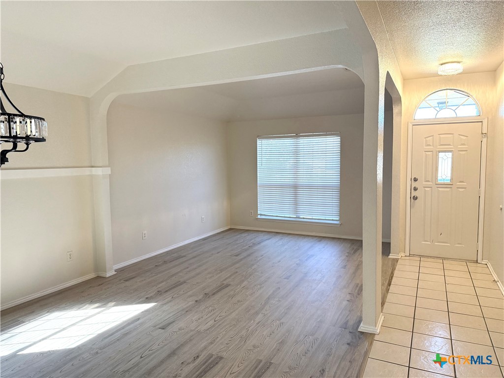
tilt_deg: -4.0
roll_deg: +0.9
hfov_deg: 71.6
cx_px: 252
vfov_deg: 56.8
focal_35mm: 24
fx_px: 349
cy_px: 189
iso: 200
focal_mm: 6.76
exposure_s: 1/120
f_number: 1.78
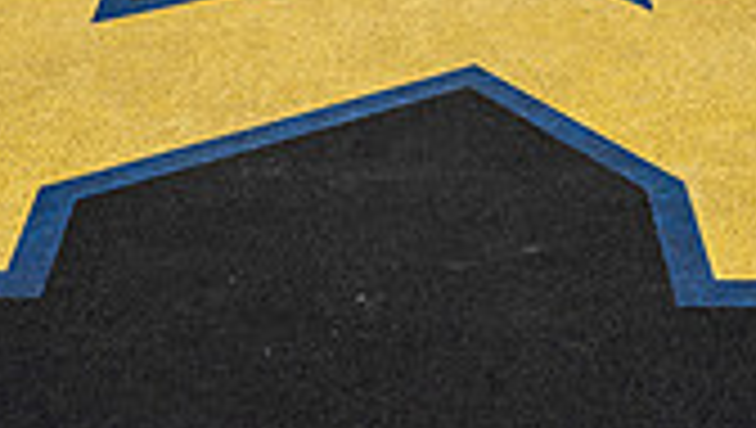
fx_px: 1686
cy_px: -518
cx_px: 360
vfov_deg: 12.2
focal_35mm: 84
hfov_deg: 25.3
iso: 160
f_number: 5.6
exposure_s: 1/250
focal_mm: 30
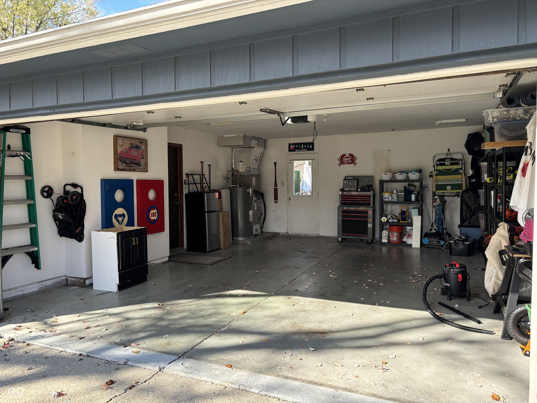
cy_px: 202
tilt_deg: -2.5
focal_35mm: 26
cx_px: 268
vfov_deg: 53.1
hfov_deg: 67.3
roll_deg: +0.5
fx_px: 403
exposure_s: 1/396
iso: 50
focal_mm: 5.96
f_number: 1.6
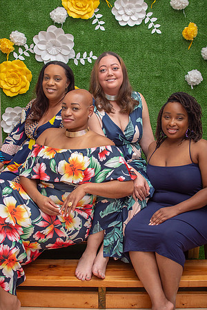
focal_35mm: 52
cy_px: 155
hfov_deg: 26.0
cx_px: 104
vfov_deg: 38.2
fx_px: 448
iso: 100
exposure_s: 1/200
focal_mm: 35
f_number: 3.2
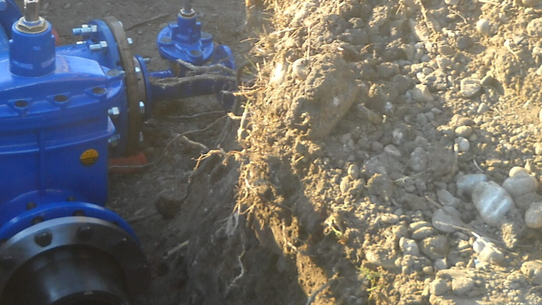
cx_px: 145
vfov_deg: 11.3
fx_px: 1523
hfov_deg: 20.0
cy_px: -36
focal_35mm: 106
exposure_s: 1/76
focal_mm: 6.72
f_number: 3.1
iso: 64
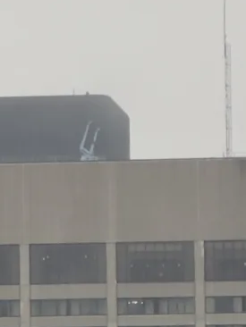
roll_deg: +0.4
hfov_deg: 2.7
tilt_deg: +6.9
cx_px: -444
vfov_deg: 3.7
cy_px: 68
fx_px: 5092
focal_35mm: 538
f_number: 2.8
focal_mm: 9
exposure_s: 1/193
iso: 32
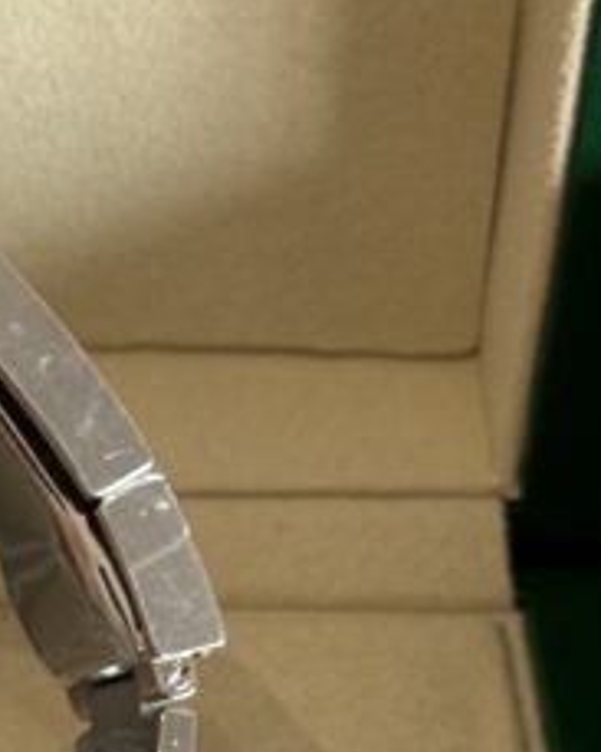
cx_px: -282
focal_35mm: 164
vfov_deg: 11.7
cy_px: 699
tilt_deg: -36.9
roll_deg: -1.1
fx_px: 3649
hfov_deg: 9.2
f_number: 1.78
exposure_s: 1/82
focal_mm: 6.76
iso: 100
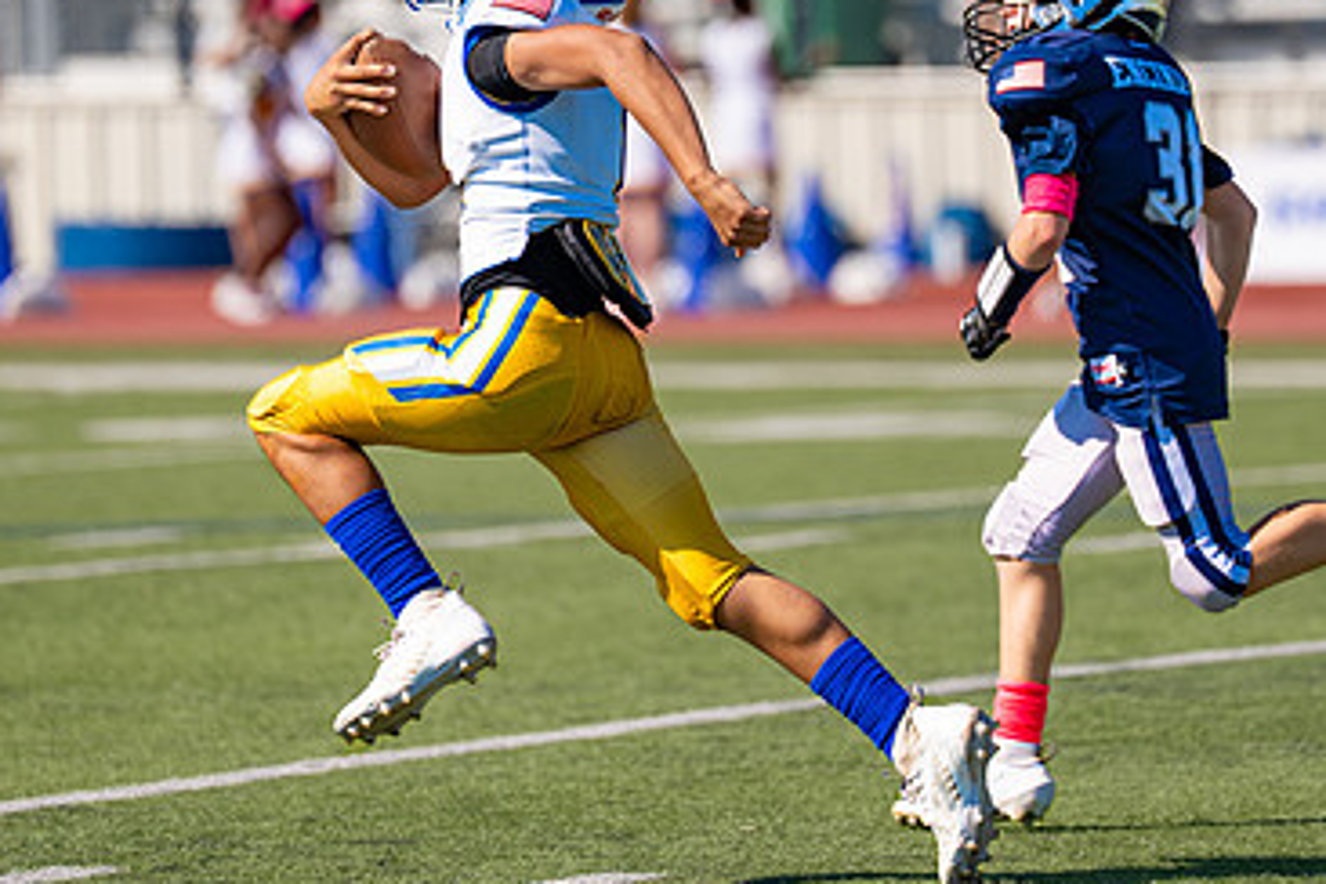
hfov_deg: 5.1
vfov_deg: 3.4
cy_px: 232
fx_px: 14769
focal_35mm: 401
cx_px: 670
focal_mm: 200
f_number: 2.8
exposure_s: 1/2500
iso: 100
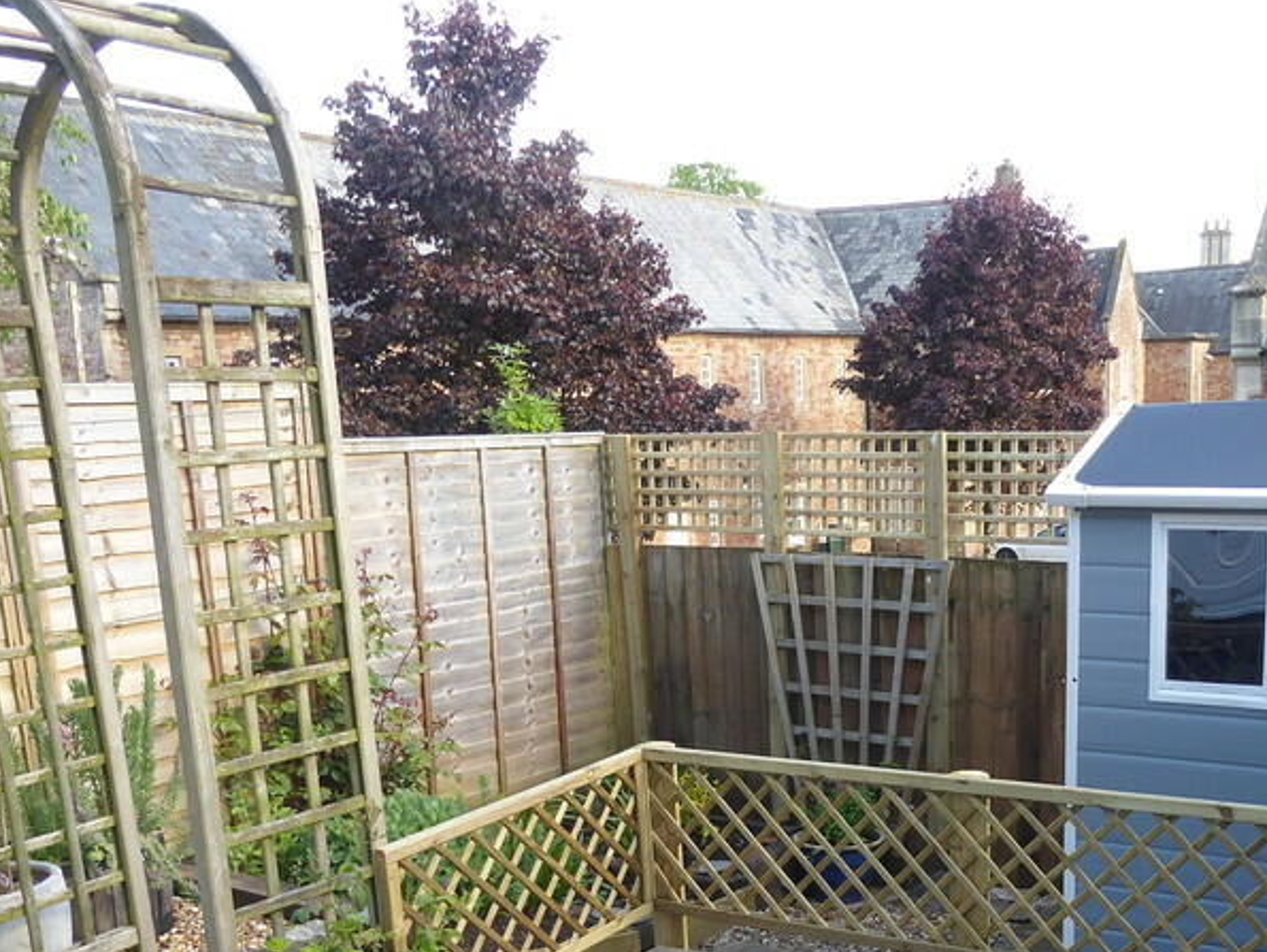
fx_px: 1575
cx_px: 811
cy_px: 809
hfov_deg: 43.4
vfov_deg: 32.4
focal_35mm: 43
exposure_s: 1/80
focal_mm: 4.3
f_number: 3.3
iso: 80
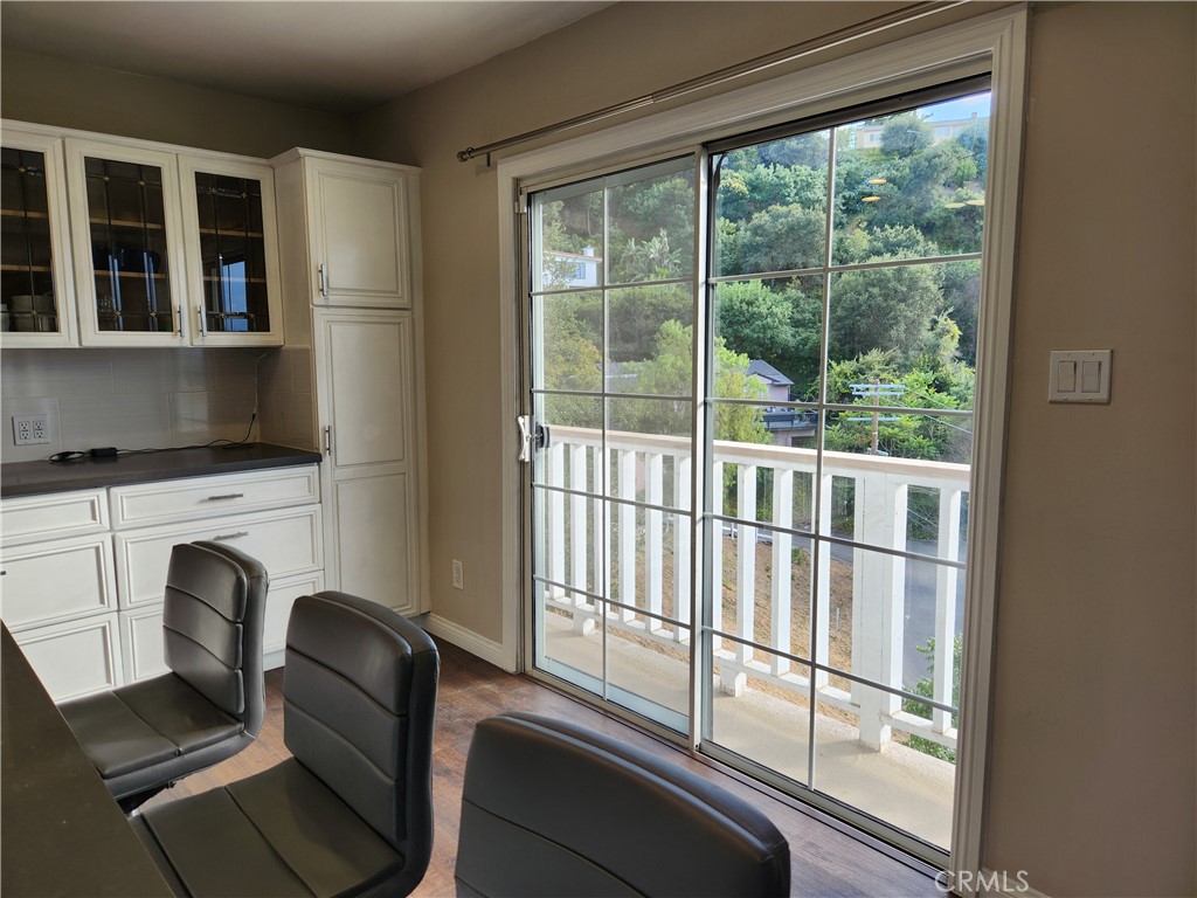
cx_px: 598
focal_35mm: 23
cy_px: 449
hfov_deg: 73.9
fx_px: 795
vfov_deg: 58.9
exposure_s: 1/136
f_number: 1.8
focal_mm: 5.4
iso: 20
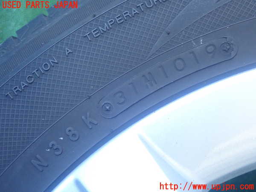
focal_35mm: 57
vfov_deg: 25.7
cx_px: 128
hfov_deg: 33.8
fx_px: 422
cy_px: 96
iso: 800
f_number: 3.5
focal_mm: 10.29
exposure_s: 1/50
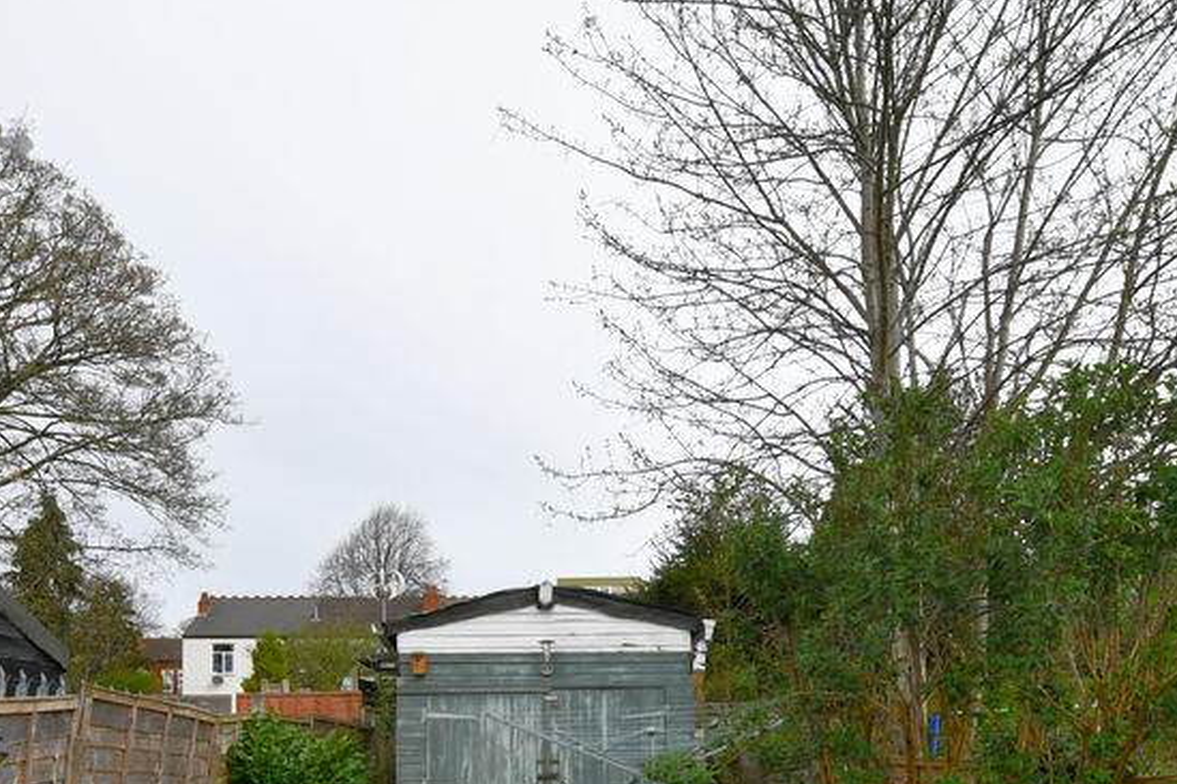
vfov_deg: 42.2
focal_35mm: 28
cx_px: 609
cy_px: 719
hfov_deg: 65.5
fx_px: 915
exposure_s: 1/250
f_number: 8
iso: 140
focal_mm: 10
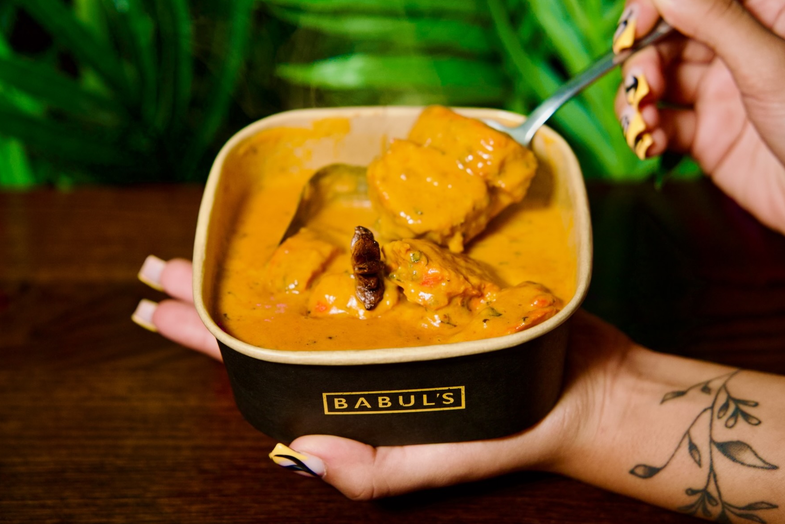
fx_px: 1461
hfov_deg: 30.1
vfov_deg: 20.3
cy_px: 261
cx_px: 395
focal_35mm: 67
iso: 2000
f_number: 4
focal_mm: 66
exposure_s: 1/250
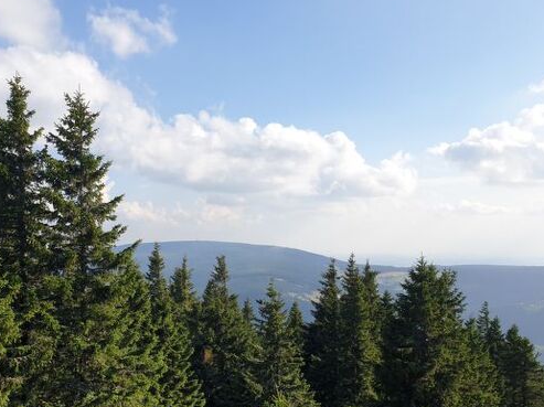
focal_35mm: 38
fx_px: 597
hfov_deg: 48.3
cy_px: 245
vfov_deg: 37.5
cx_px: 189
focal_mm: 4.3
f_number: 2.4
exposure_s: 1/1314
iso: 50
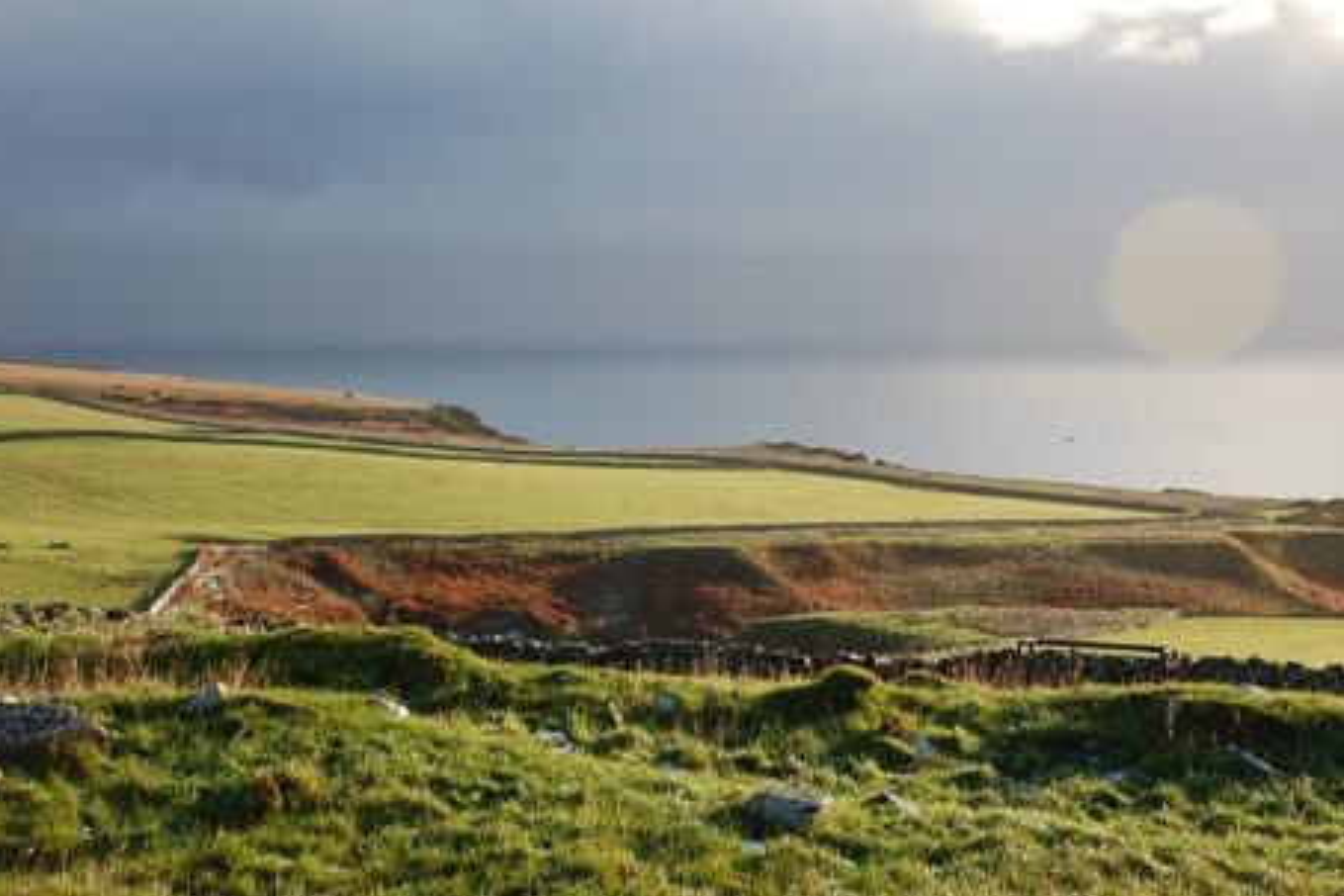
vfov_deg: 17.9
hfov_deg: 26.7
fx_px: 2837
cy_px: 447
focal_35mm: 76
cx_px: 665
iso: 200
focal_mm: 50
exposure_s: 1/200
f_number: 7.1
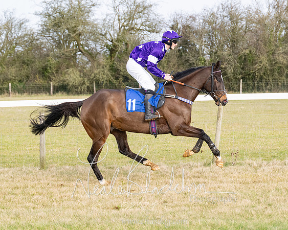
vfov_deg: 8.8
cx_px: 178
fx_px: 1498
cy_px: 144
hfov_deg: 11.0
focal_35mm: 176
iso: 800
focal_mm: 110
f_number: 5
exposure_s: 1/2000
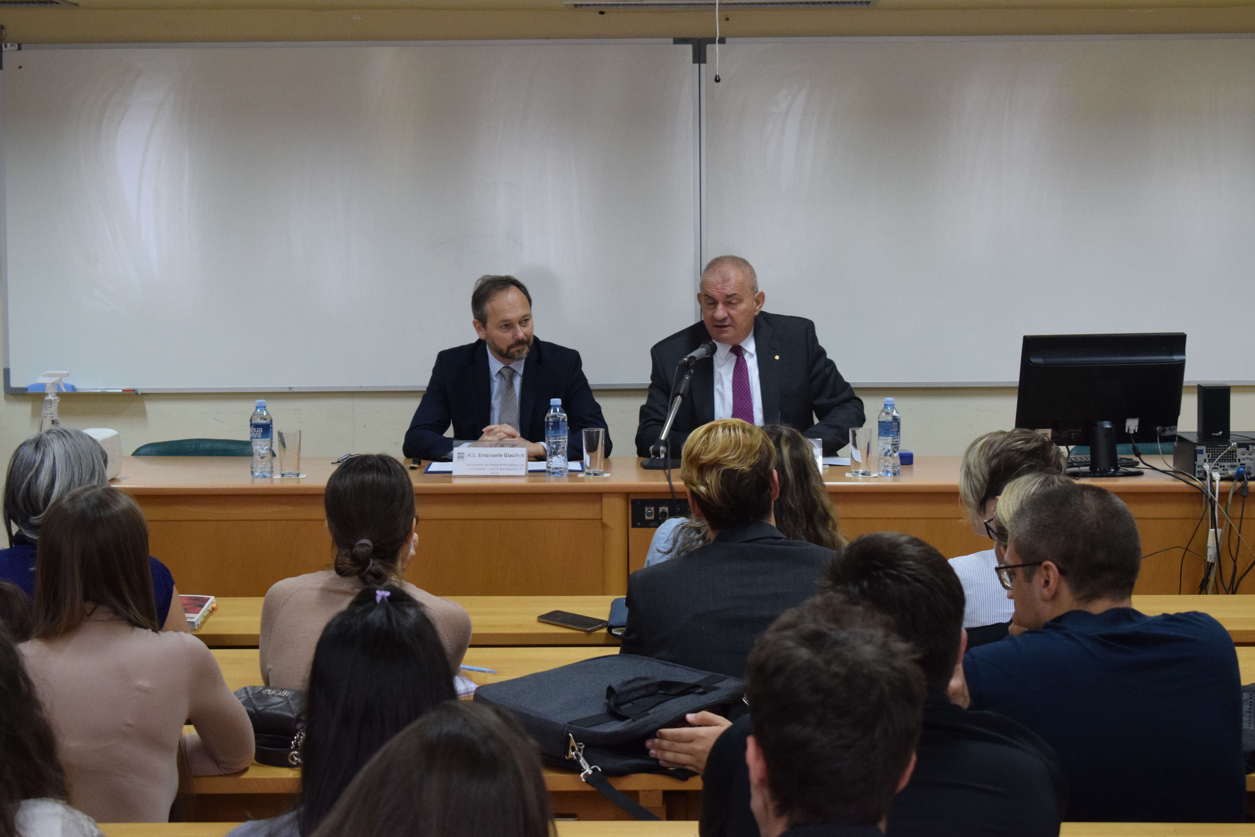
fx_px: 2876
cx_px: 628
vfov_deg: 16.6
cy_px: 418
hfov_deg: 24.6
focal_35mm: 82
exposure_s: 1/60
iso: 2800
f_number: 5.6
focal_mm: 55
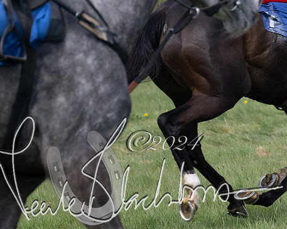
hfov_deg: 6.4
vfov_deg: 5.1
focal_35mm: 302
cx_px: 264
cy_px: 53
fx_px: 2564
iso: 200
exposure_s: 1/1250
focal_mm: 98
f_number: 4
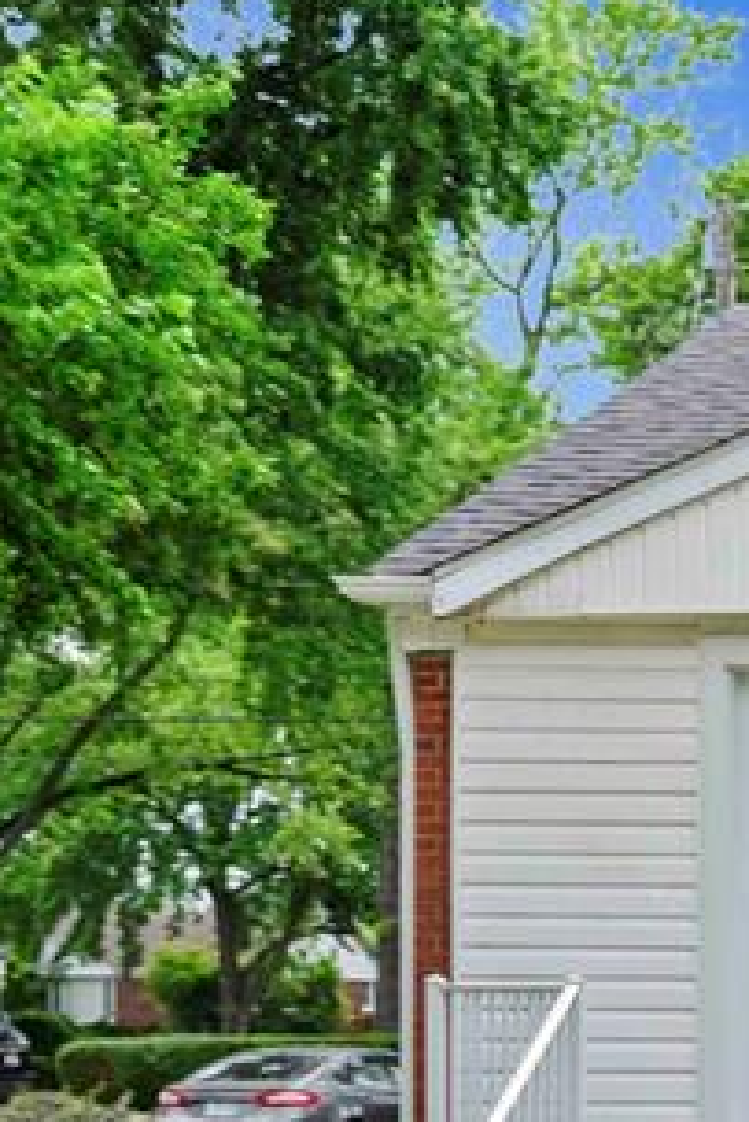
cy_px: 1030
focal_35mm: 101
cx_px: 1767
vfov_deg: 19.8
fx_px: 3148
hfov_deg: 11.4
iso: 500
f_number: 8
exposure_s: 1/200
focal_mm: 30
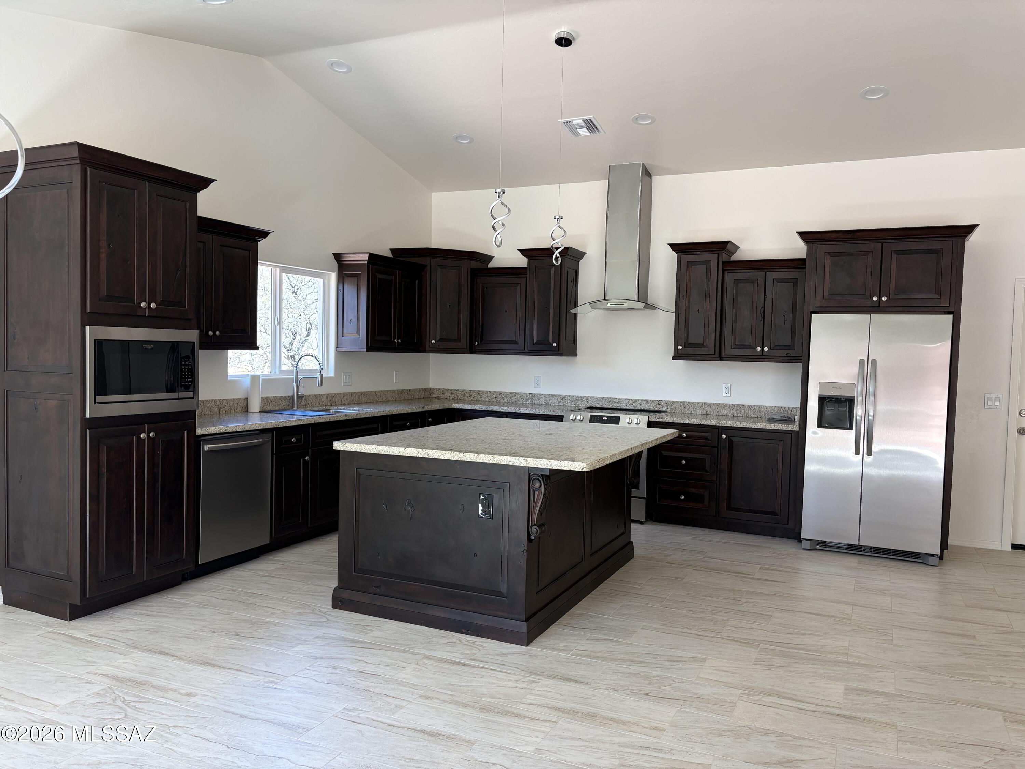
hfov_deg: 67.3
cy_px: 384
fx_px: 770
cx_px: 512
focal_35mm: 26
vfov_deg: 53.1
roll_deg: -1.2
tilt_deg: -2.6
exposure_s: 1/122
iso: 80
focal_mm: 5.96
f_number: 1.6
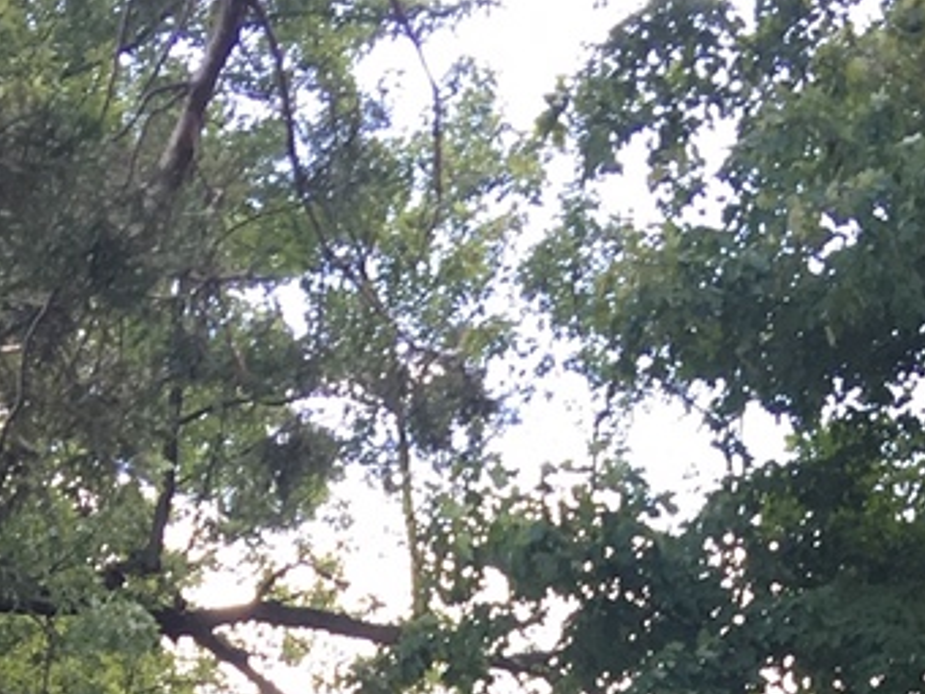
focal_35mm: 123
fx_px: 3287
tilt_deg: +2.8
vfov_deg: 11.0
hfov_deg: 15.9
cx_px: 764
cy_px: 1388
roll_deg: -0.7
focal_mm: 4.15
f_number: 2.2
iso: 25
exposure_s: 1/131
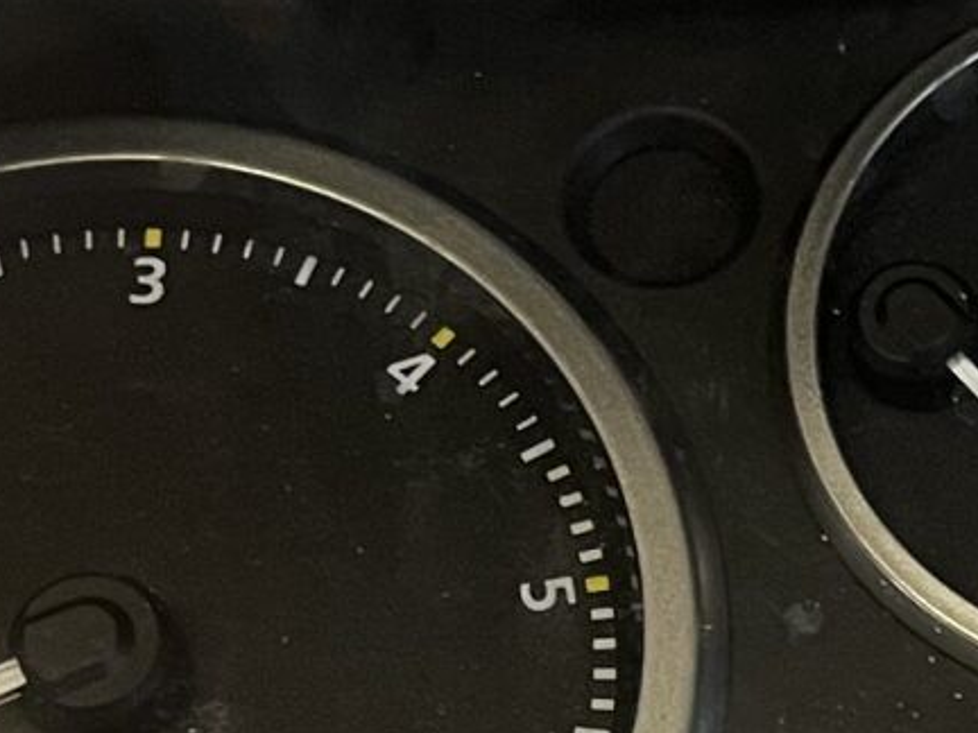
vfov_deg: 9.6
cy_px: 706
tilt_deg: -51.5
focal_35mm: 154
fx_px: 4351
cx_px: 1164
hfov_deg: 12.5
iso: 125
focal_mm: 5.1
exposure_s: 1/50
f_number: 1.6
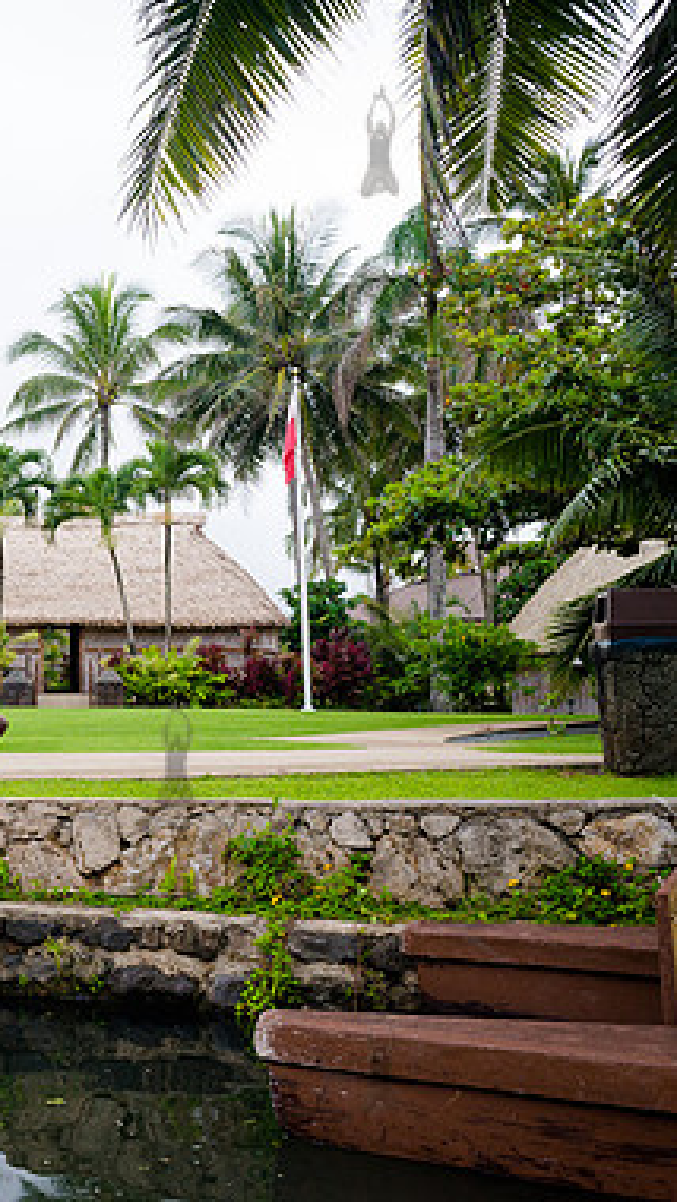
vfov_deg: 37.2
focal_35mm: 56
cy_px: 599
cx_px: -234
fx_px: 1786
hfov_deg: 19.6
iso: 1000
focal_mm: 35
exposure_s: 1/160
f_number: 13
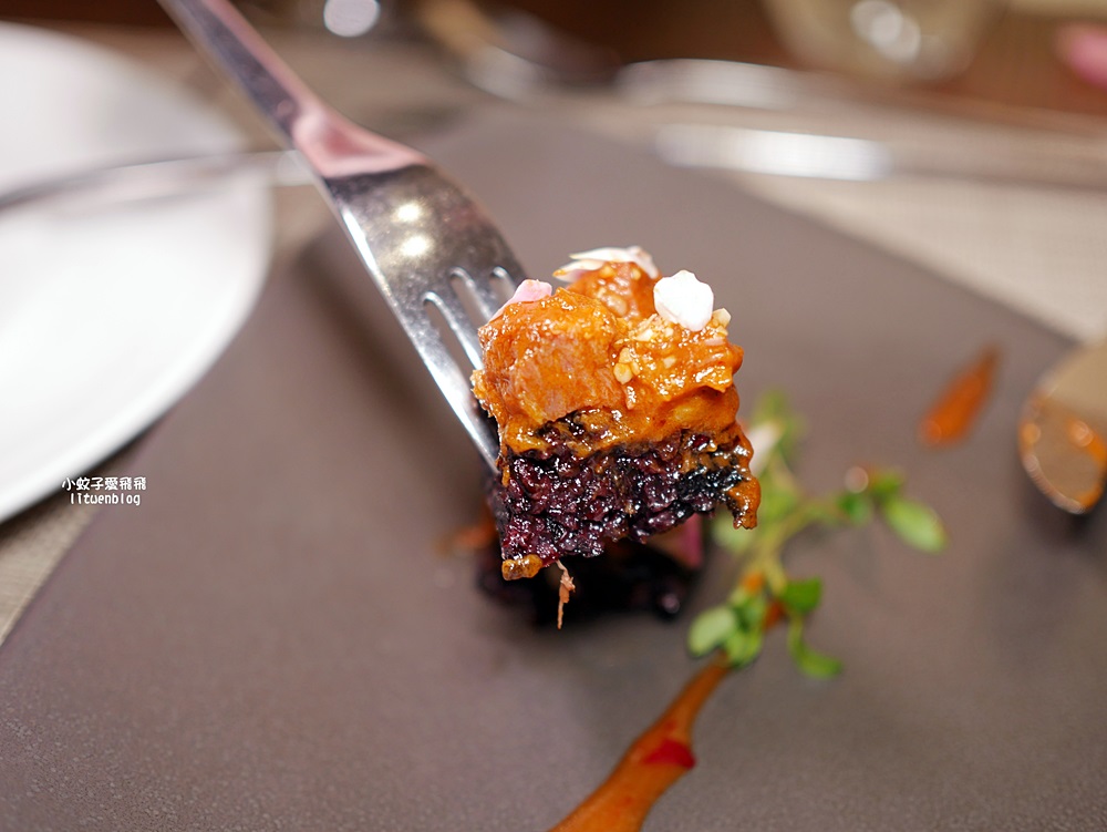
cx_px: 554
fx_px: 1600
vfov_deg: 29.1
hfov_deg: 38.2
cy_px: 416
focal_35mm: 50
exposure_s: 1/60
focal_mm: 25
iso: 200
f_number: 1.8
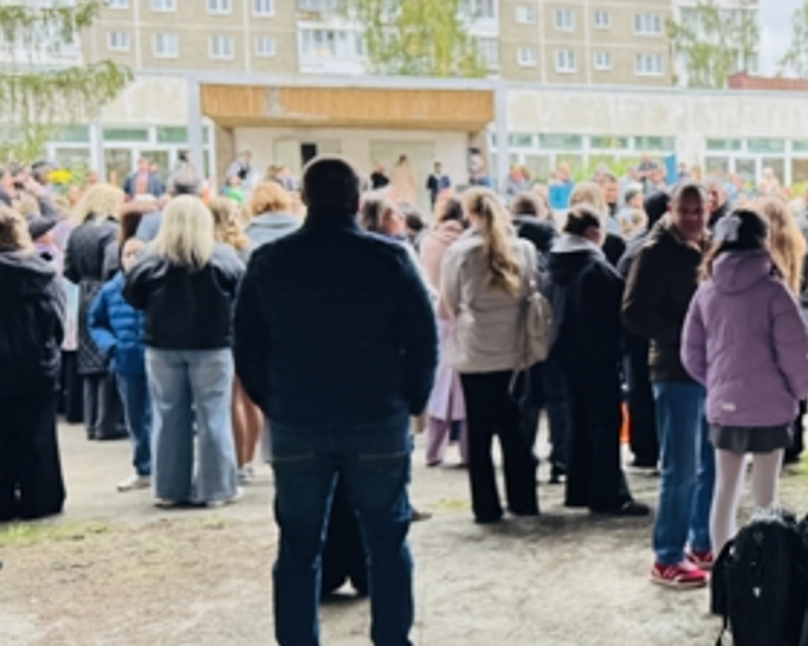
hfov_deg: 29.3
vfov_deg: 27.1
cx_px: 948
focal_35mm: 56
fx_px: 1339
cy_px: 304
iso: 64
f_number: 1.78
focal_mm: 6.76
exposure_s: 1/182
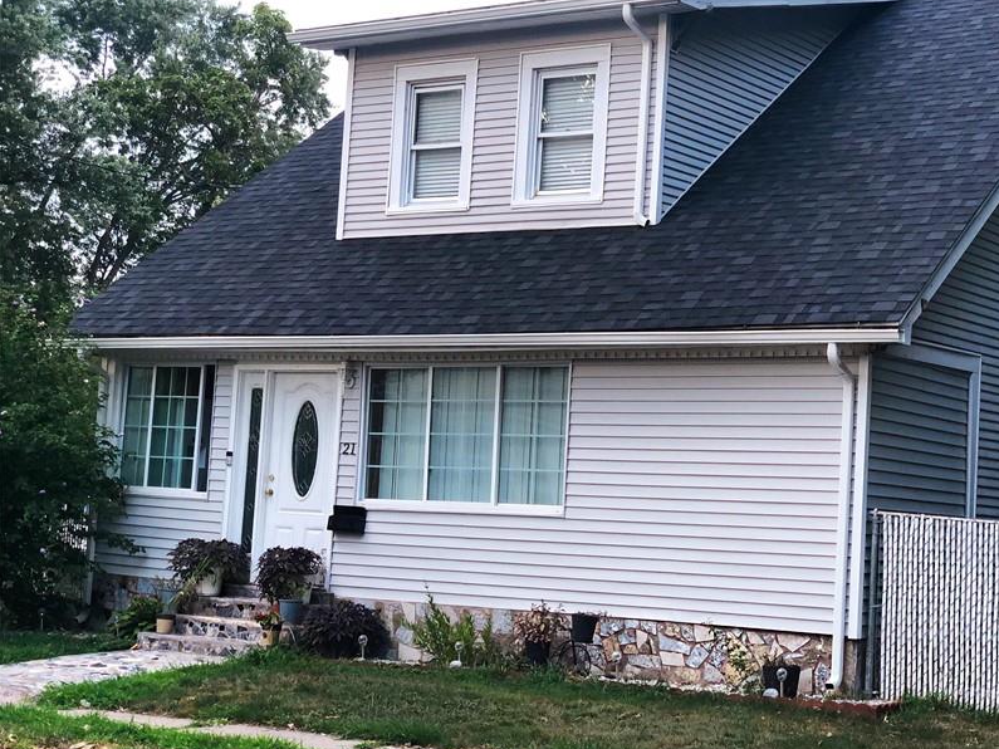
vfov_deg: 21.9
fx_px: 1933
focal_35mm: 67
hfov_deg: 28.8
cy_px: 362
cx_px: 641
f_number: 2.4
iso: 80
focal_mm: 6
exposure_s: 1/60
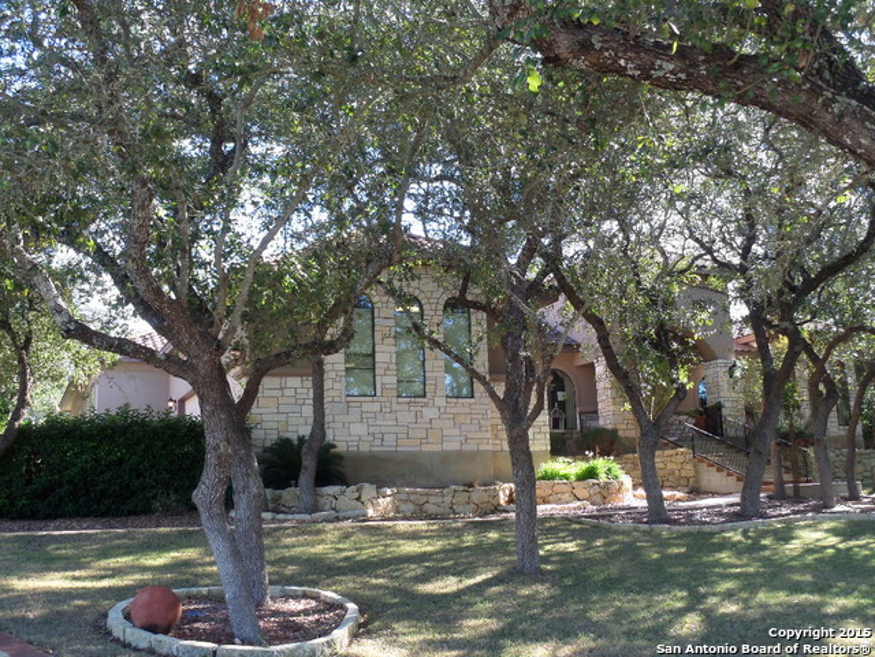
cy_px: 328
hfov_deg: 45.8
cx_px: 438
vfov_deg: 35.1
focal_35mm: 41
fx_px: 1036
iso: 100
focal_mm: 6.8
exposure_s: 1/90
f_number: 3.6
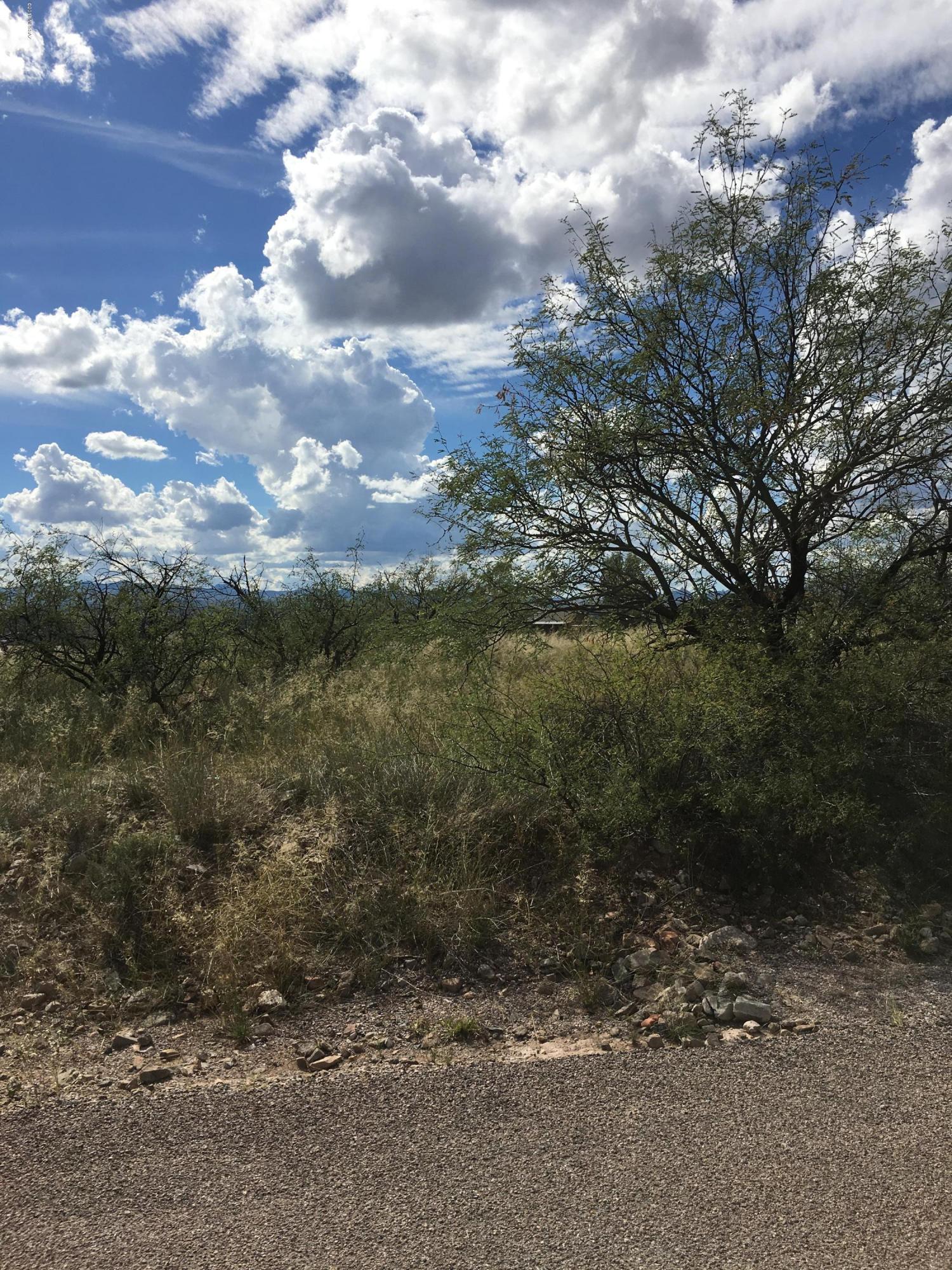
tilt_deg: +2.6
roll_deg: -1.2
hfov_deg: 48.2
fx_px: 1063
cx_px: 476
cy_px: 635
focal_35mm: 29
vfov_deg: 61.7
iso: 25
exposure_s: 1/3497
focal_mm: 4.15
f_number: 2.2
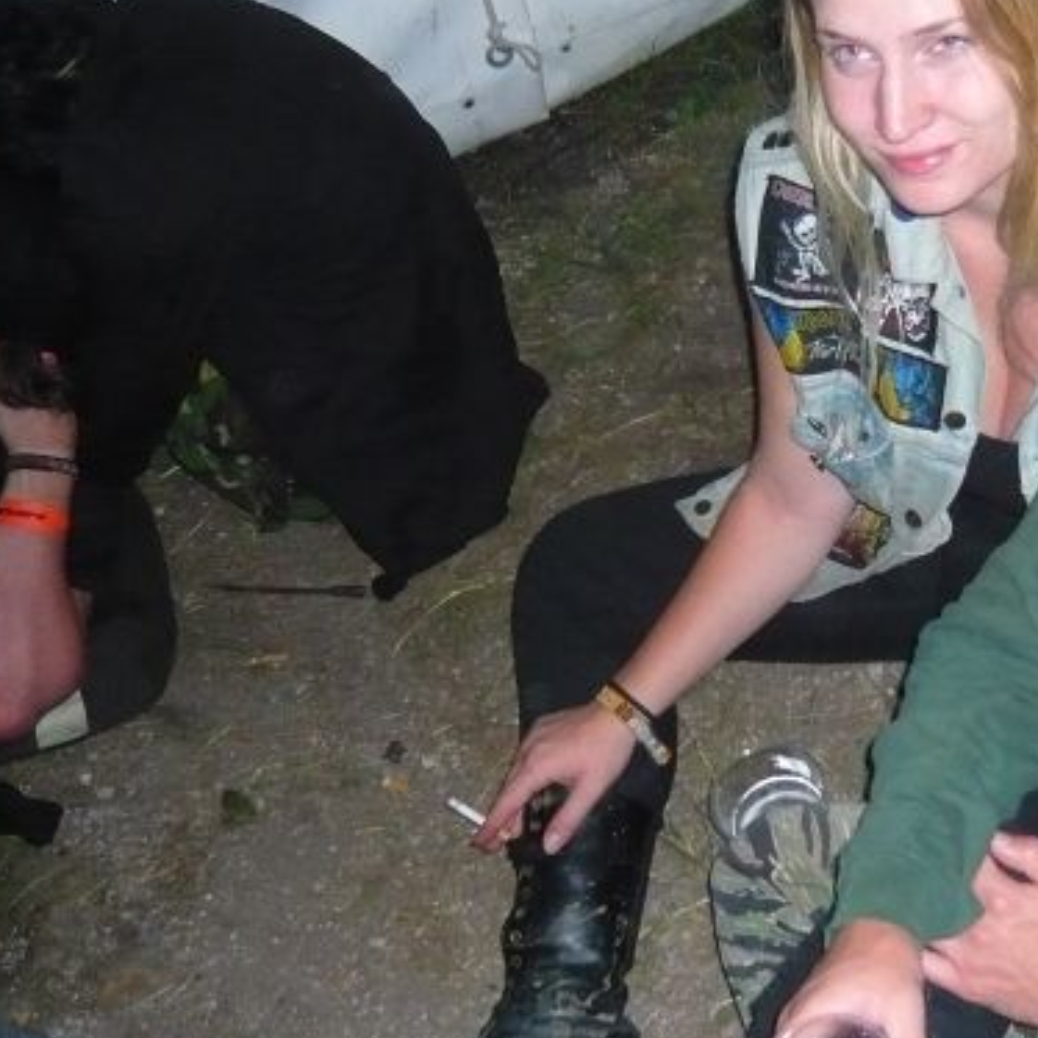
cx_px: 941
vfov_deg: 32.2
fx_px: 1798
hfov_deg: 30.7
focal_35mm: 53
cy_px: 469
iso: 400
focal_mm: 4.6
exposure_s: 1/30
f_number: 2.8
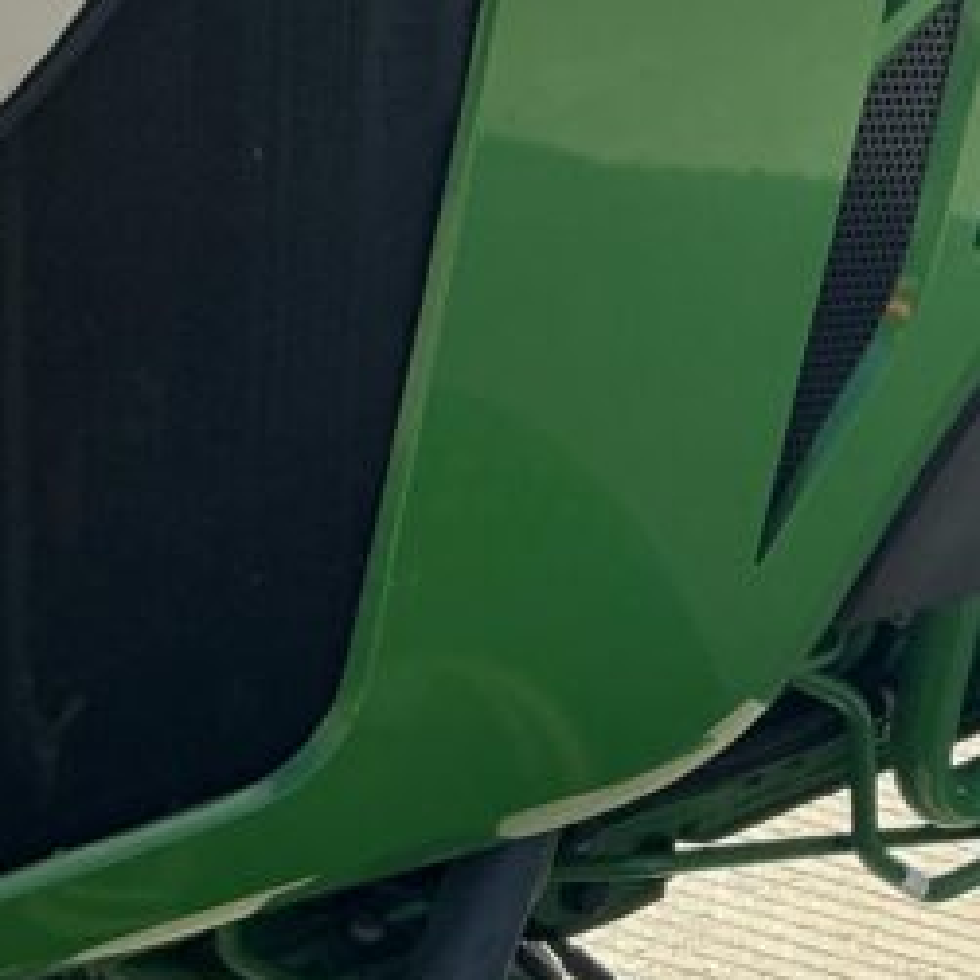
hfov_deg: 17.2
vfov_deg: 16.7
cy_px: -70
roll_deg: -1.8
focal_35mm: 101
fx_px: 3235
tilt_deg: -15.0
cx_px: 672
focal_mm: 3
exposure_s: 1/912
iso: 25
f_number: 1.8
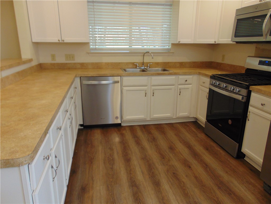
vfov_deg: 54.9
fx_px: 196
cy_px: 102
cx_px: 136
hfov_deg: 69.4
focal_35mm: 25
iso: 160
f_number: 3
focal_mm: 4.5
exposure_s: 1/30
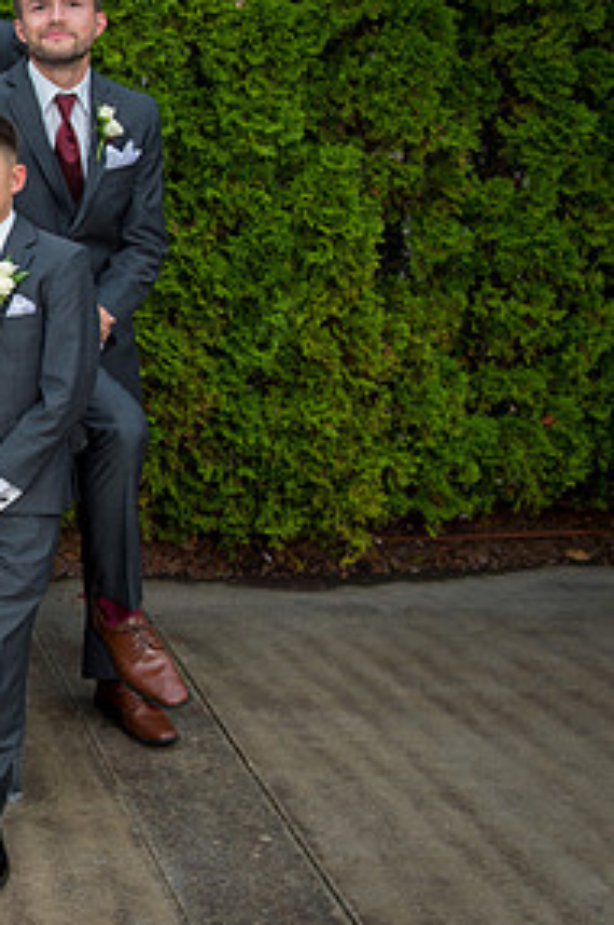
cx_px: -259
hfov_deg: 16.7
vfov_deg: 27.0
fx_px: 1923
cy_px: 359
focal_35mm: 75
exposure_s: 1/90
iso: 200
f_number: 4.8
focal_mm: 34
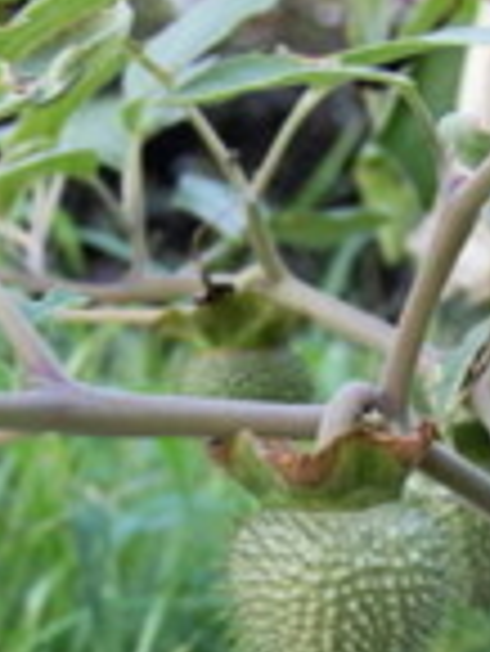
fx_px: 2337
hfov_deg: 12.0
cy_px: 589
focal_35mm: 124
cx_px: 335
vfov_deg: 15.7
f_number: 4
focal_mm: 26
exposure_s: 1/8
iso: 800
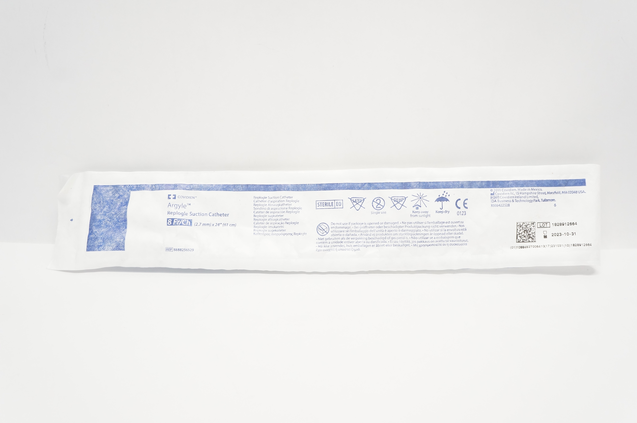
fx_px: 530
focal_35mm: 30
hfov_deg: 62.0
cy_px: 212
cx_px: 318
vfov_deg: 43.5
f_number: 6.3
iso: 800
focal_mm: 20
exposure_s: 1/60
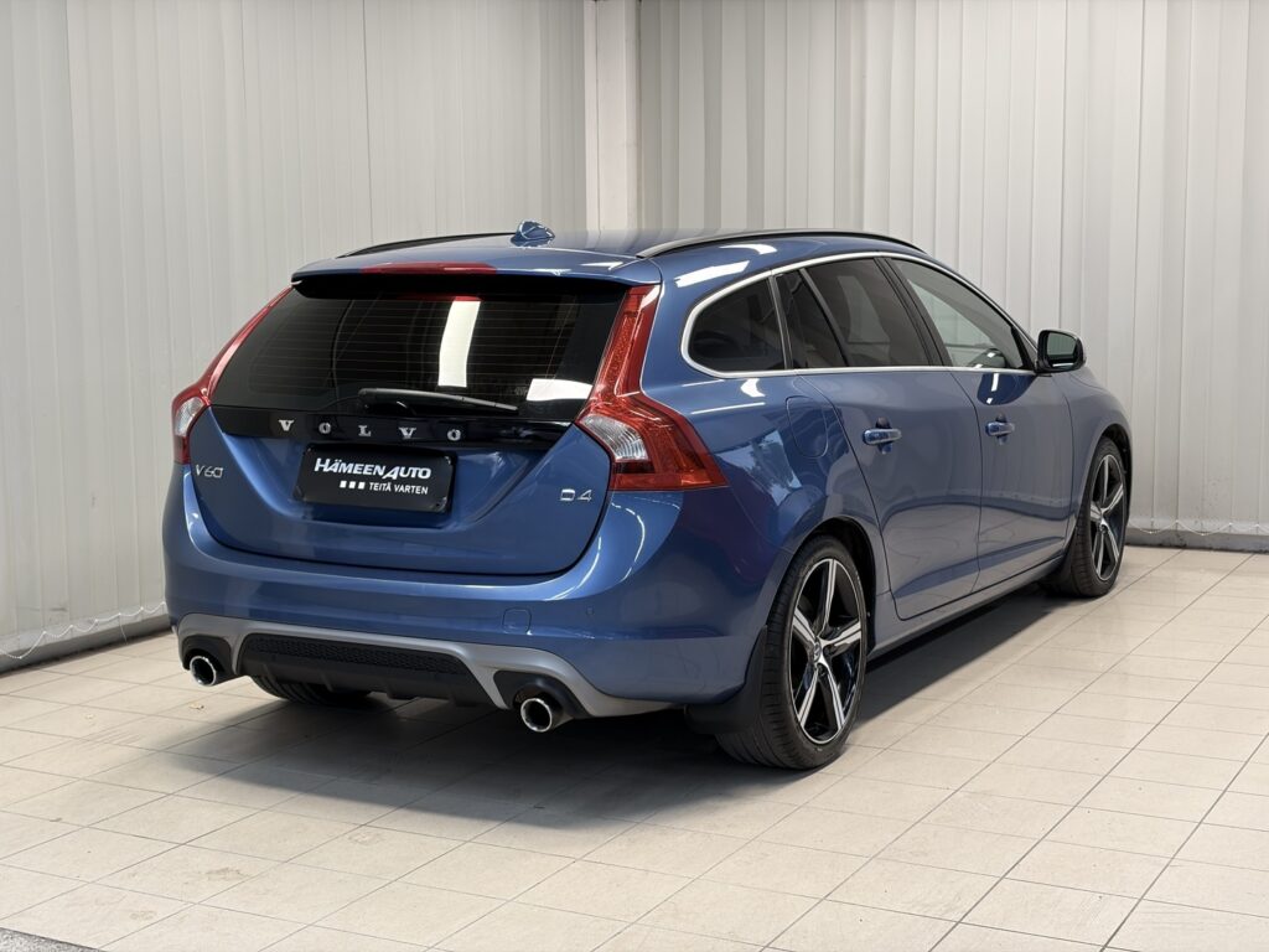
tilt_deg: -8.3
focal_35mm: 52
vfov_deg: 28.0
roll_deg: +0.7
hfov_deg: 36.8
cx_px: 634
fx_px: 1906
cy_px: 476
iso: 64
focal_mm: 5.96
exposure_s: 1/50
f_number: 1.6
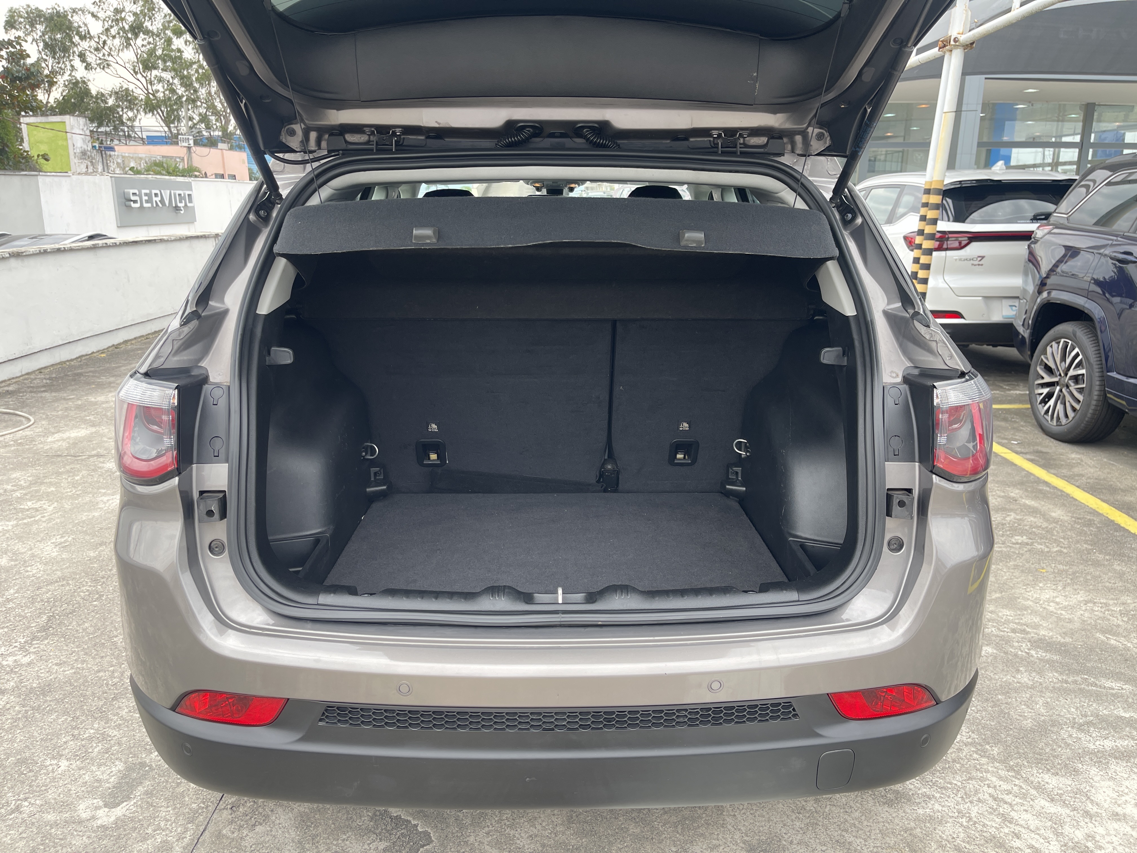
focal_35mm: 25
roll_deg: -0.1
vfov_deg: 54.9
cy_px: 426
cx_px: 568
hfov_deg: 69.4
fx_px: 821
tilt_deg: -14.9
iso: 32
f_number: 1.6
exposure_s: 1/258
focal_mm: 5.1
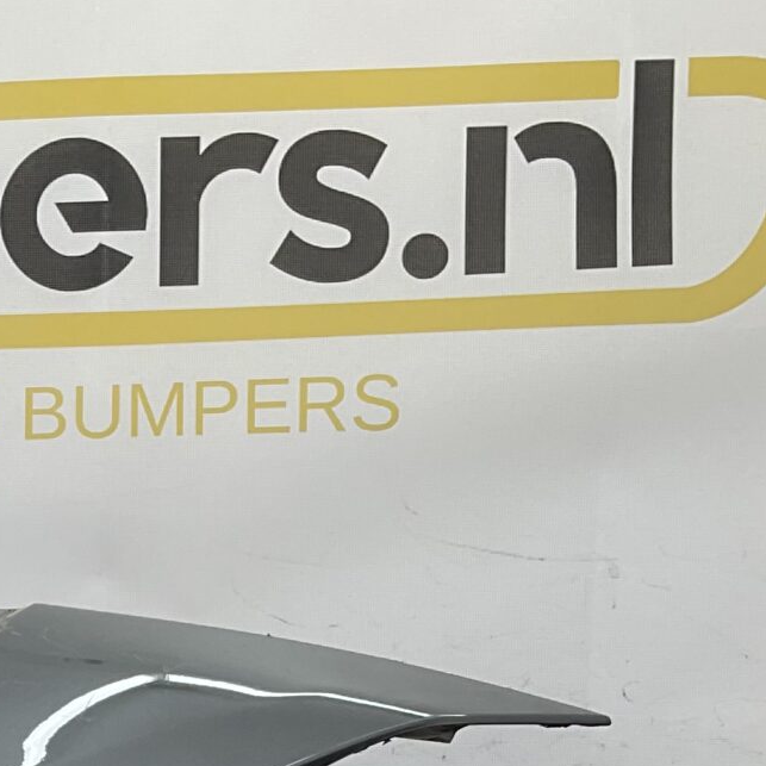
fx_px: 2554
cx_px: -91
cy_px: 1059
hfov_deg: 16.5
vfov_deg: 16.0
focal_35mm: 102
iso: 16
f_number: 1.8
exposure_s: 1/155
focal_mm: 3
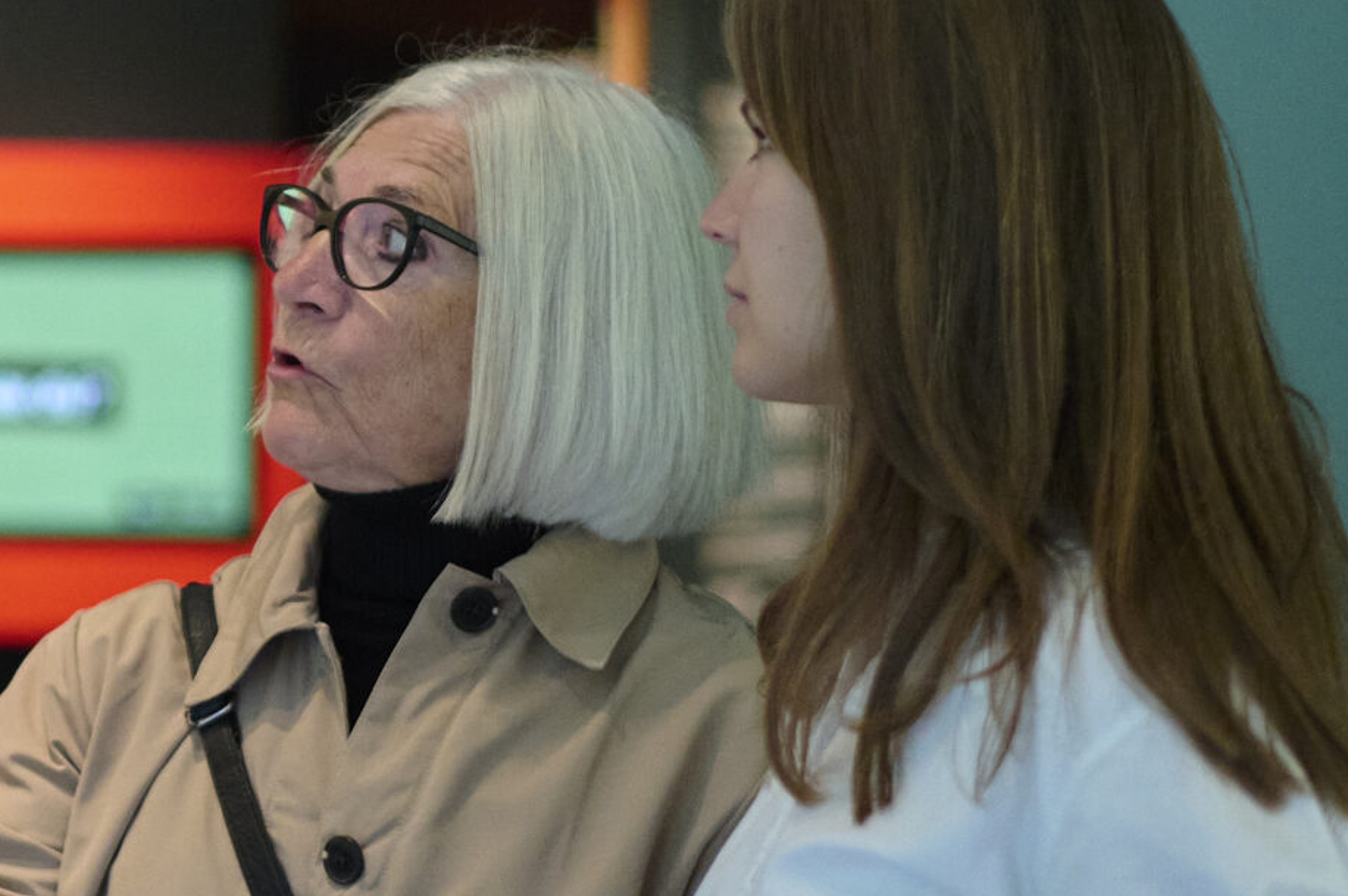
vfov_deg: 8.5
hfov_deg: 12.4
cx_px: -218
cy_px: 366
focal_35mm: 162
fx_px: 6061
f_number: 1.4
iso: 2500
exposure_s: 1/160
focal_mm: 58
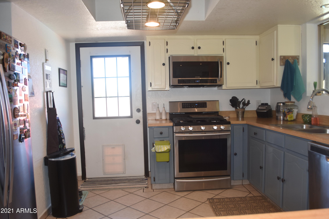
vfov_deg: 47.9
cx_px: 164
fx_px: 247
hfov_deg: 67.4
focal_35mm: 27
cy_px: 110
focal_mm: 18
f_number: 4
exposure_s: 1/60
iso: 360
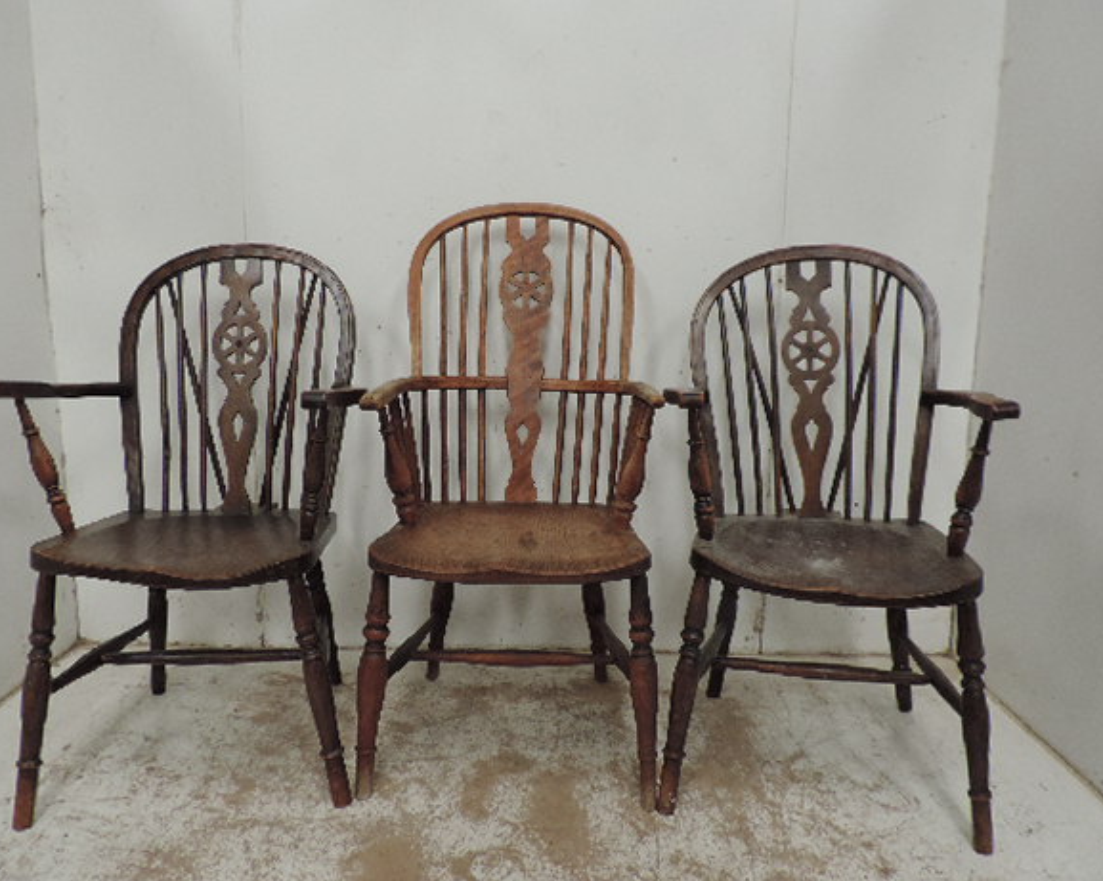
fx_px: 848
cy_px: 440
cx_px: 530
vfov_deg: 54.9
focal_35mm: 26
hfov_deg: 66.0
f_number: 3
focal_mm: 4.3
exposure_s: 1/30
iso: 400
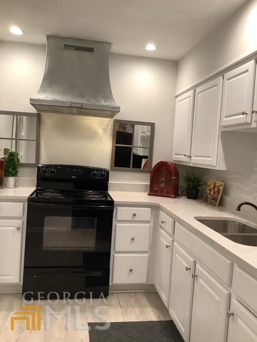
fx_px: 307
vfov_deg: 58.4
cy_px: 171
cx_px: 128
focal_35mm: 31
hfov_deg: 45.4
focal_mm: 3.3
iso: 125
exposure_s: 1/60
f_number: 2.4
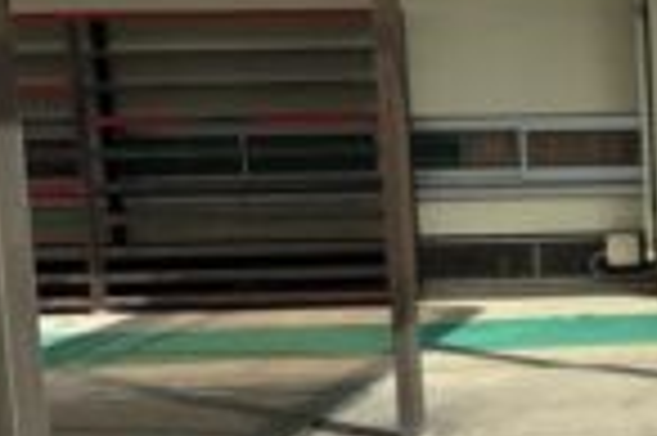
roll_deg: +1.5
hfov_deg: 22.0
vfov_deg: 17.2
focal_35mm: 79
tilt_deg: -7.0
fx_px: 1440
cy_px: 243
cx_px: 943
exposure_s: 1/4444
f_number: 1.5
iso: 50
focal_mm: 5.7
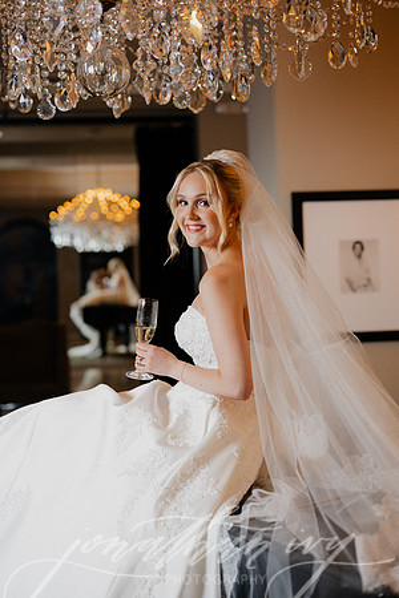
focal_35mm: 50
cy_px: 299
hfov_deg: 27.0
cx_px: 200
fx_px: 831
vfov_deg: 39.6
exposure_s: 1/200
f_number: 2.2
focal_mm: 50
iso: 400
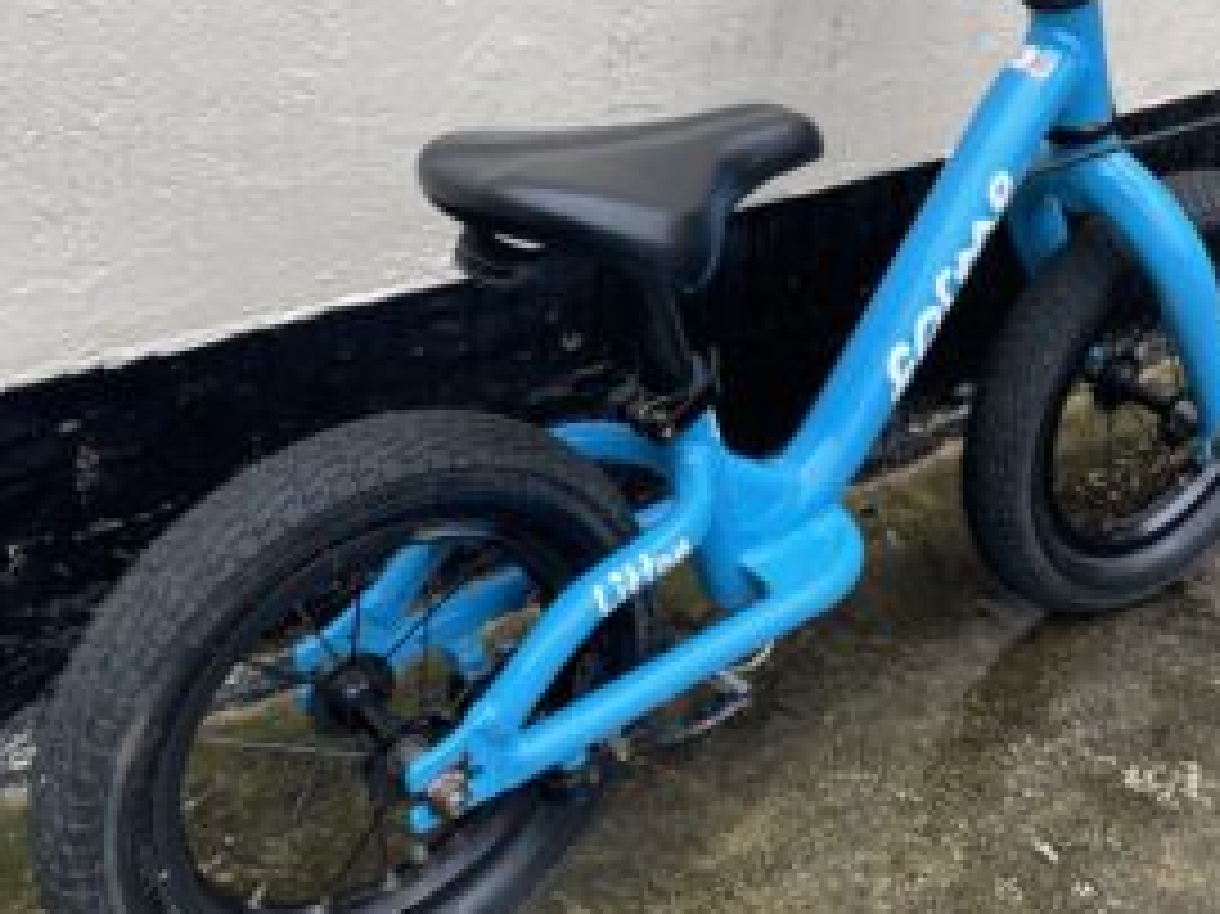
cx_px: 675
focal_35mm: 46
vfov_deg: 31.3
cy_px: 311
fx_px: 1620
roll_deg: -3.6
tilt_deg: -28.4
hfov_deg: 41.2
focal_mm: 4.2
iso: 50
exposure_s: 1/121
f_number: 1.6
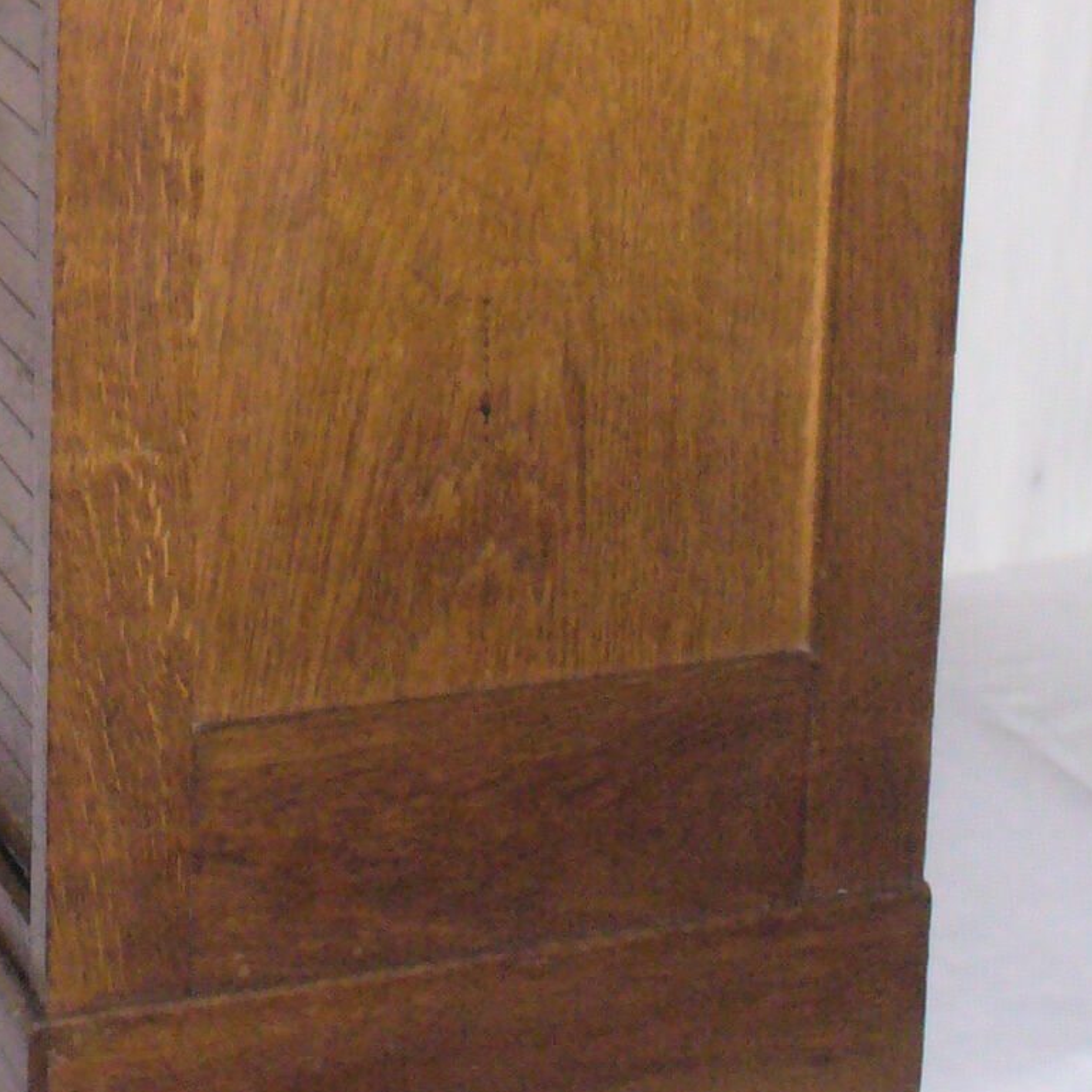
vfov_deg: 15.2
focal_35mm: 109
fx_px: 3890
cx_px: 222
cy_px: -365
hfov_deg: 15.9
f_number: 2.8
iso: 400
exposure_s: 1/30
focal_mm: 6.1
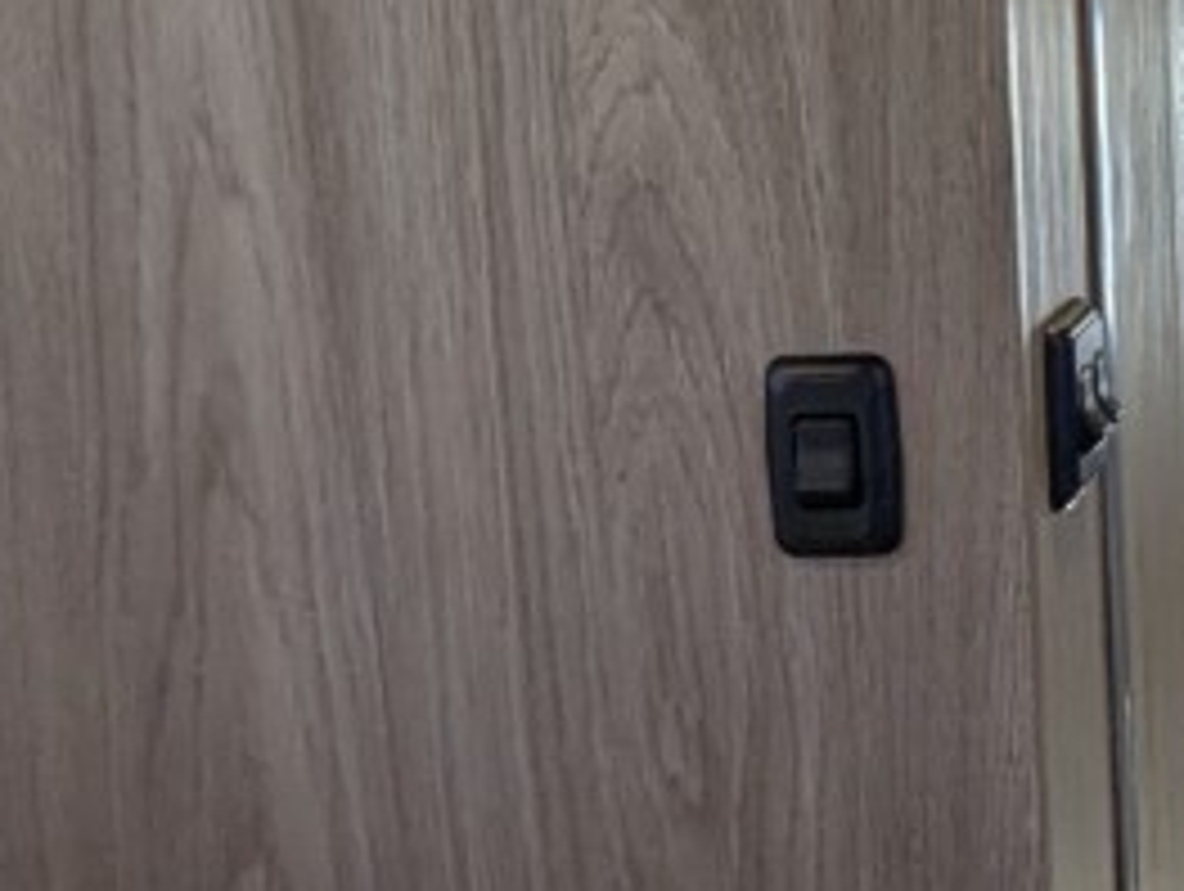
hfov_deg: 20.7
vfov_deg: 17.3
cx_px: 1582
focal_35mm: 85
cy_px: 274
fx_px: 2911
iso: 218
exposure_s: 1/231
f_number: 2.2
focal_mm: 2.35
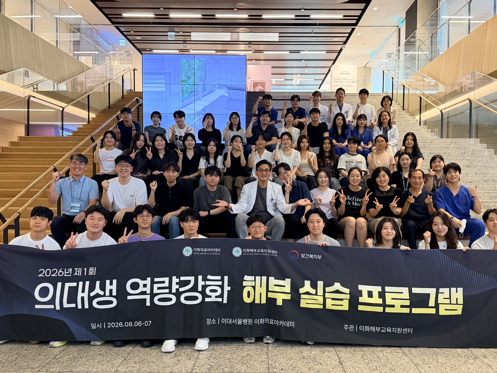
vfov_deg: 48.2
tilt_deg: -1.6
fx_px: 416
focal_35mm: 29
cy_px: 193
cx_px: 264
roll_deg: -0.6
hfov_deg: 61.6
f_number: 1.78
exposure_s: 1/60
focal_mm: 6.76
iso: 500
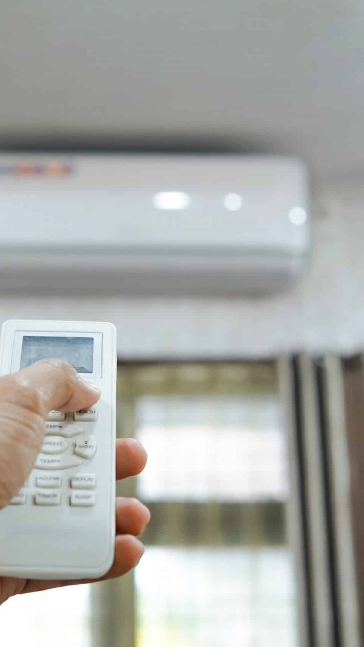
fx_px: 1219
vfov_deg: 29.7
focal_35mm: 71
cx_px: 145
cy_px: 324
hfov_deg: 17.0
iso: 640
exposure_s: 1/50
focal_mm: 30
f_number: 4
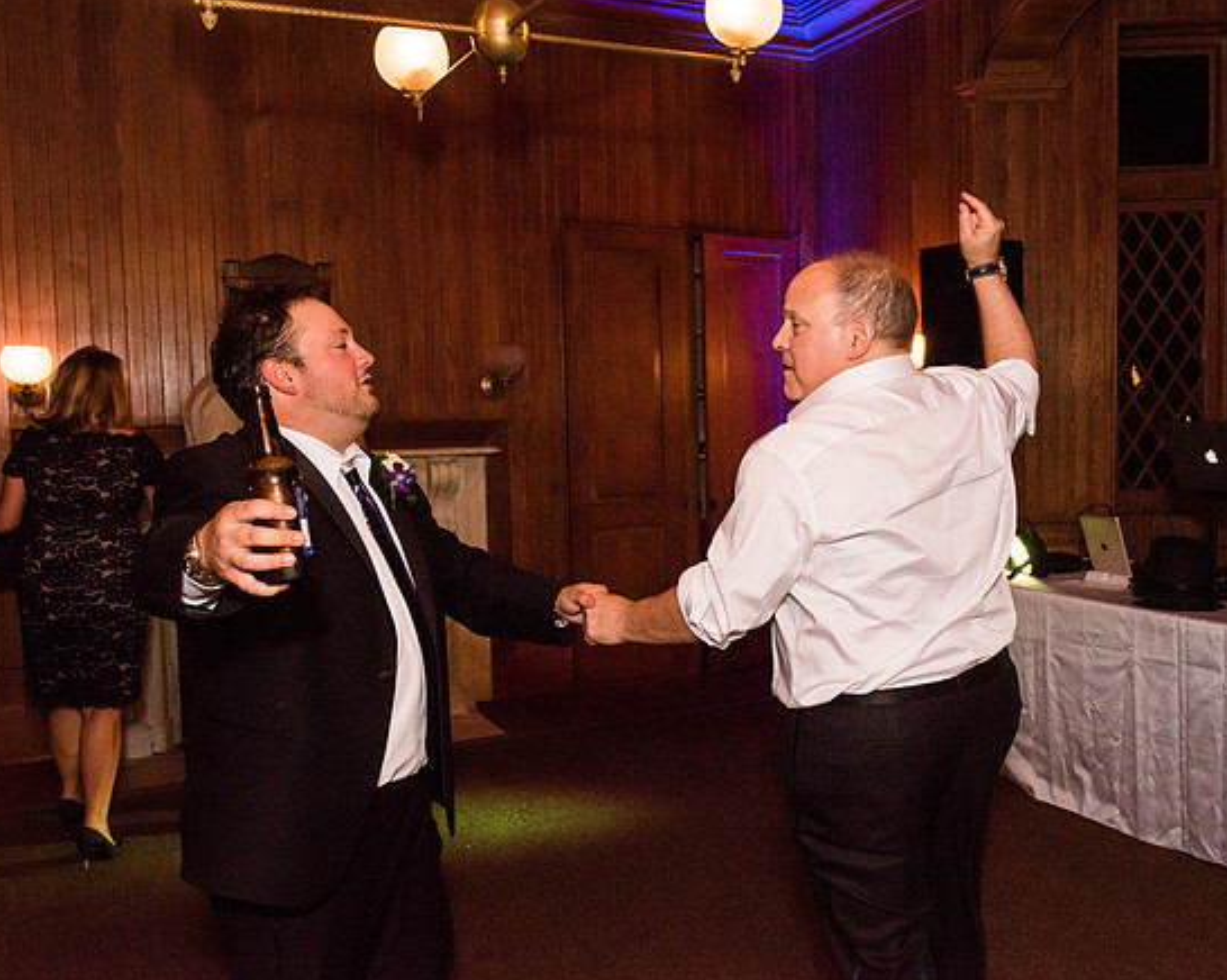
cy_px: 488
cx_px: 725
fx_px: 1306
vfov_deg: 41.1
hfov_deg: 50.0
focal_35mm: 36
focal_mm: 31
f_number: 9
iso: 2500
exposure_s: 1/100
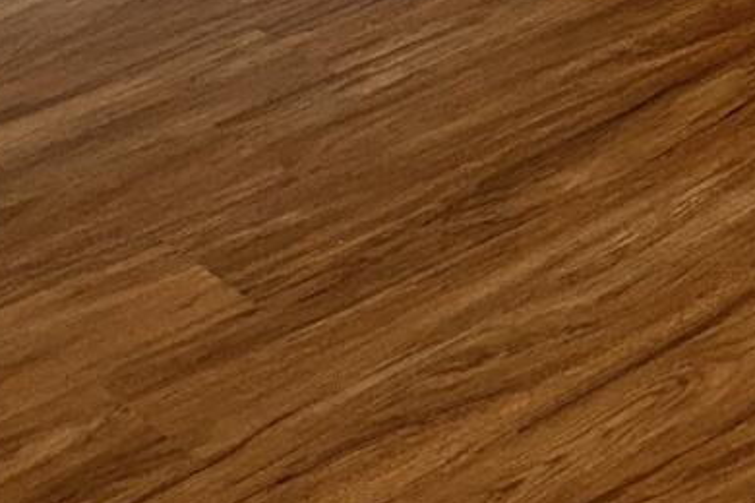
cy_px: -710
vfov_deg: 9.5
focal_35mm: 128
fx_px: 2684
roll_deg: +1.4
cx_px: 805
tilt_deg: -11.5
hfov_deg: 15.6
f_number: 1.78
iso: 50
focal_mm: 6.86
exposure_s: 1/529
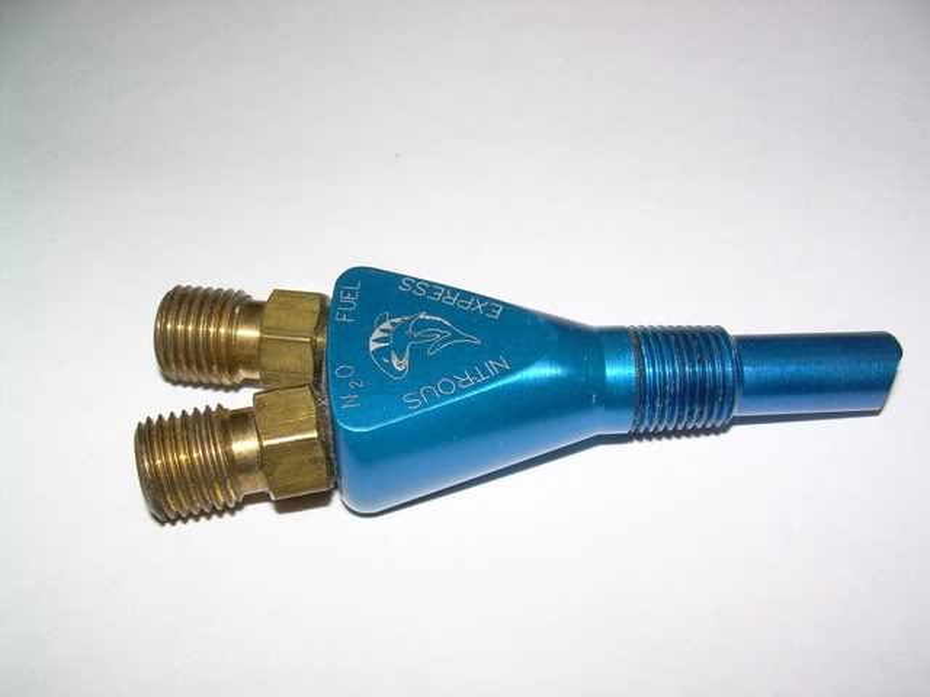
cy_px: 348
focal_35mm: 38
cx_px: 465
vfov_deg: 37.7
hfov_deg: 49.0
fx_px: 1021
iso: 55
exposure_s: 1/60
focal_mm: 6.3
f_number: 4.6
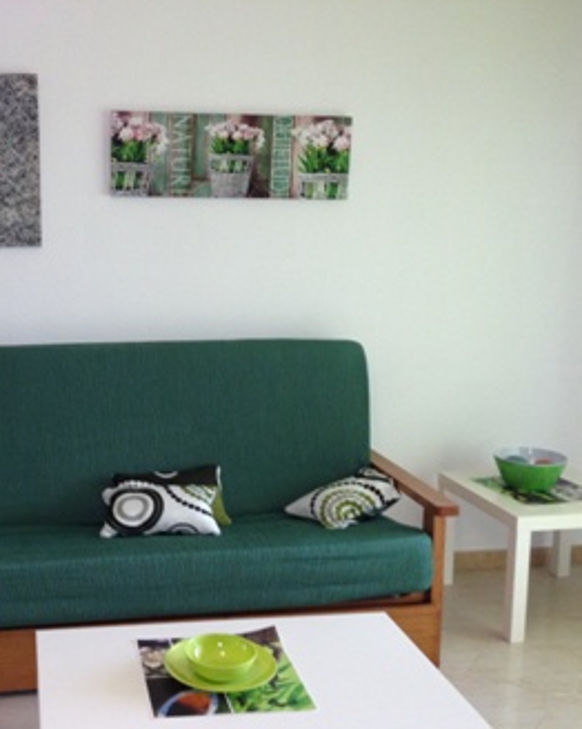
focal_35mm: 44
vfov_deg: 42.0
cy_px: 369
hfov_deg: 33.3
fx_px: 948
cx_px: 129
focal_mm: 4.13
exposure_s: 1/20
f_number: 2.4
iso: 200
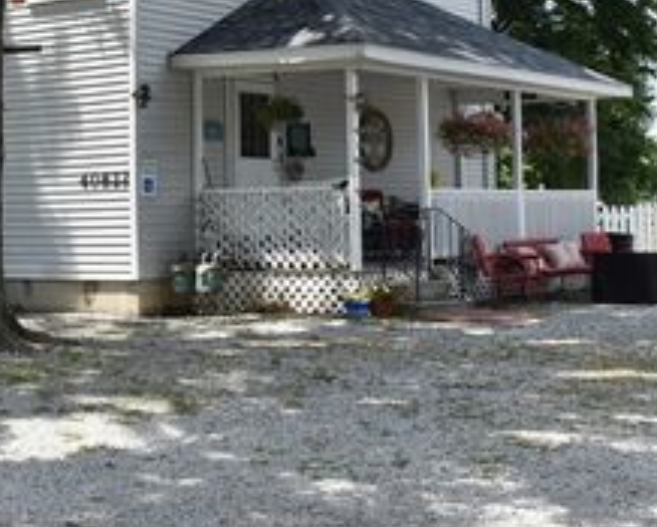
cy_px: 128
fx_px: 1442
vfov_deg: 20.6
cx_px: 157
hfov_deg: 25.3
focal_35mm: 74
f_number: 8
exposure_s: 1/250
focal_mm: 23
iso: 180
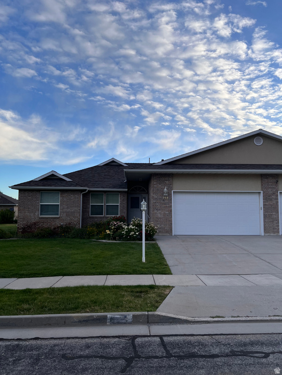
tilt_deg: +9.4
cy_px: 188
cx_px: 141
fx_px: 282
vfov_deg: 67.3
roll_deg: +0.6
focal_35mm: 26
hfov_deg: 53.1
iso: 50
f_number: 1.5
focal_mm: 5.7
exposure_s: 1/1395
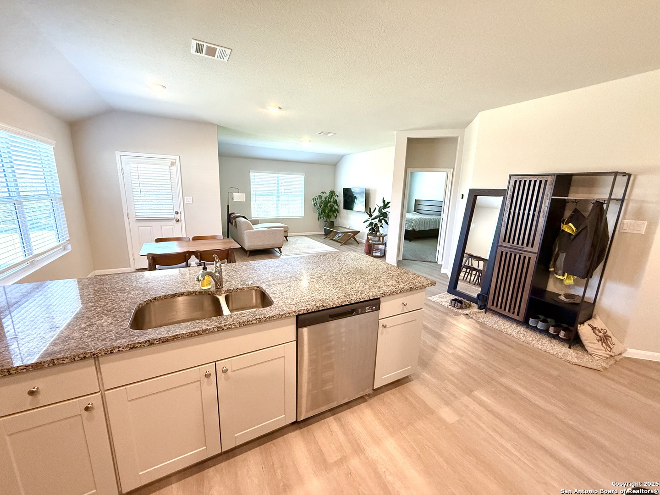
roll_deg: -1.9
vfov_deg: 85.7
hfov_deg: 102.1
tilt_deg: -12.1
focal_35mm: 14
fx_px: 267
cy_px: 248
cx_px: 330
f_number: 2.2
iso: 500
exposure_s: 1/120
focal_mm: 2.22
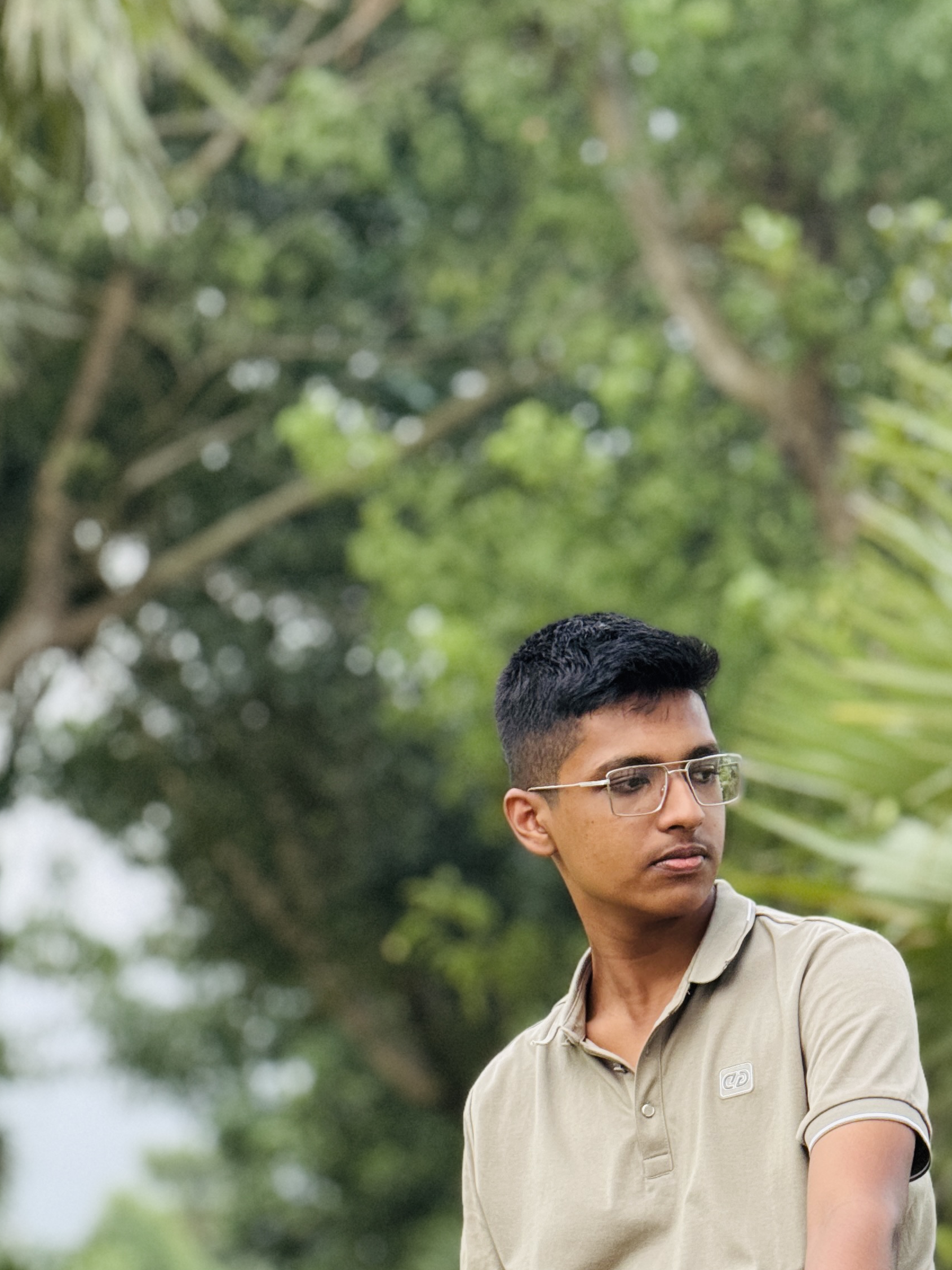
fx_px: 6566
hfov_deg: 8.3
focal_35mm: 179
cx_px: 679
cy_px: 1007
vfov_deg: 11.0
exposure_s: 1/121
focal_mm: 16.89
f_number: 2.8
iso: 320
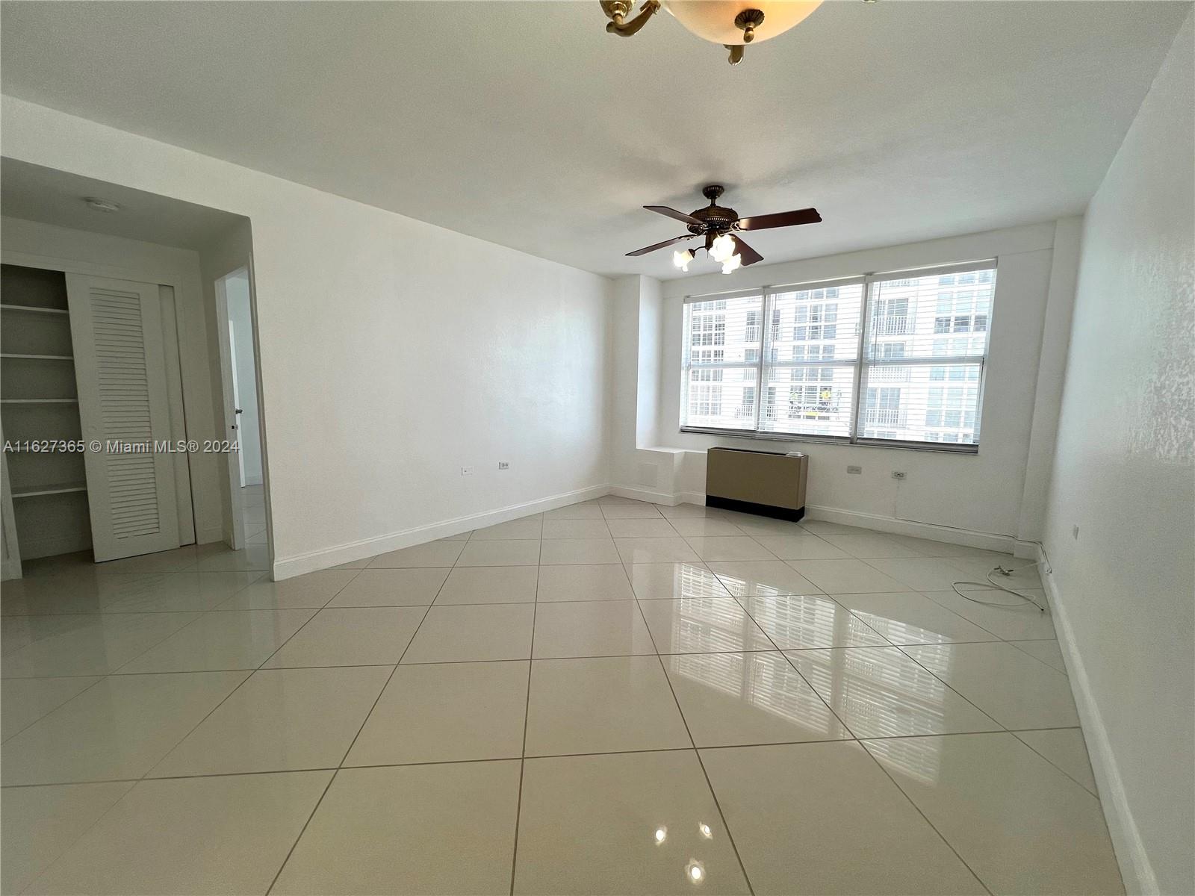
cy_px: 448
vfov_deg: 89.9
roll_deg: -0.9
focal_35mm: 13
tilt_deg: -6.4
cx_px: 598
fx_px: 449
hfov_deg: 106.2
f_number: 1.8
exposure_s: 1/207
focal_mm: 1.57
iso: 32
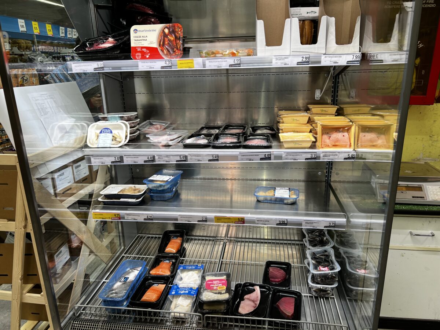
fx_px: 330
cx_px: 220
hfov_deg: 67.3
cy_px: 165
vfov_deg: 53.1
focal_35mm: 26
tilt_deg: -17.4
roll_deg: +2.0
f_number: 1.5
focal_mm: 5.7
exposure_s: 1/100
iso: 40
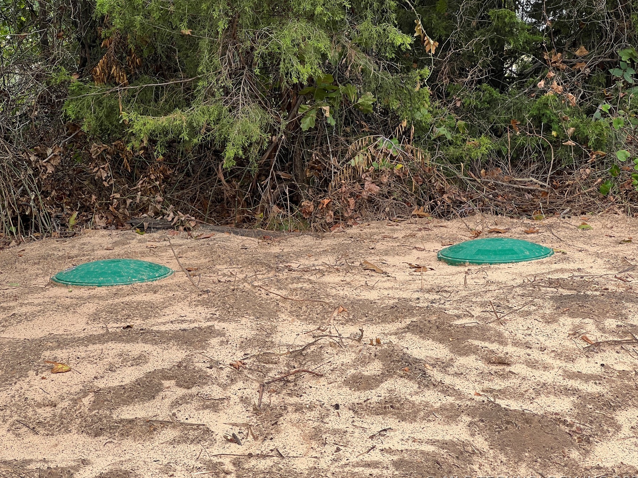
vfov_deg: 18.0
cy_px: 239
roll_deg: +0.9
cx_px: 313
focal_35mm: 82
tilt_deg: -9.2
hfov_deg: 23.8
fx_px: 1511
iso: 32
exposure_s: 1/218
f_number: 2.8
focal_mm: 9
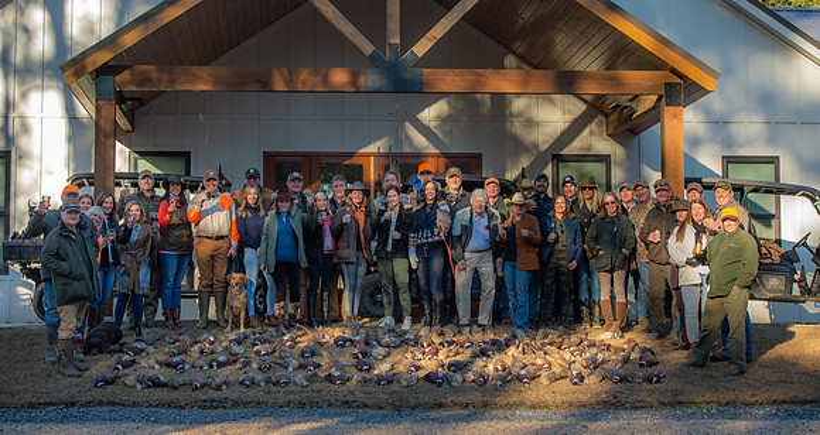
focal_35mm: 78
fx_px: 1684
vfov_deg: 14.7
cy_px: 156
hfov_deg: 27.4
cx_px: 430
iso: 160
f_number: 5.6
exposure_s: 1/125
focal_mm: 70
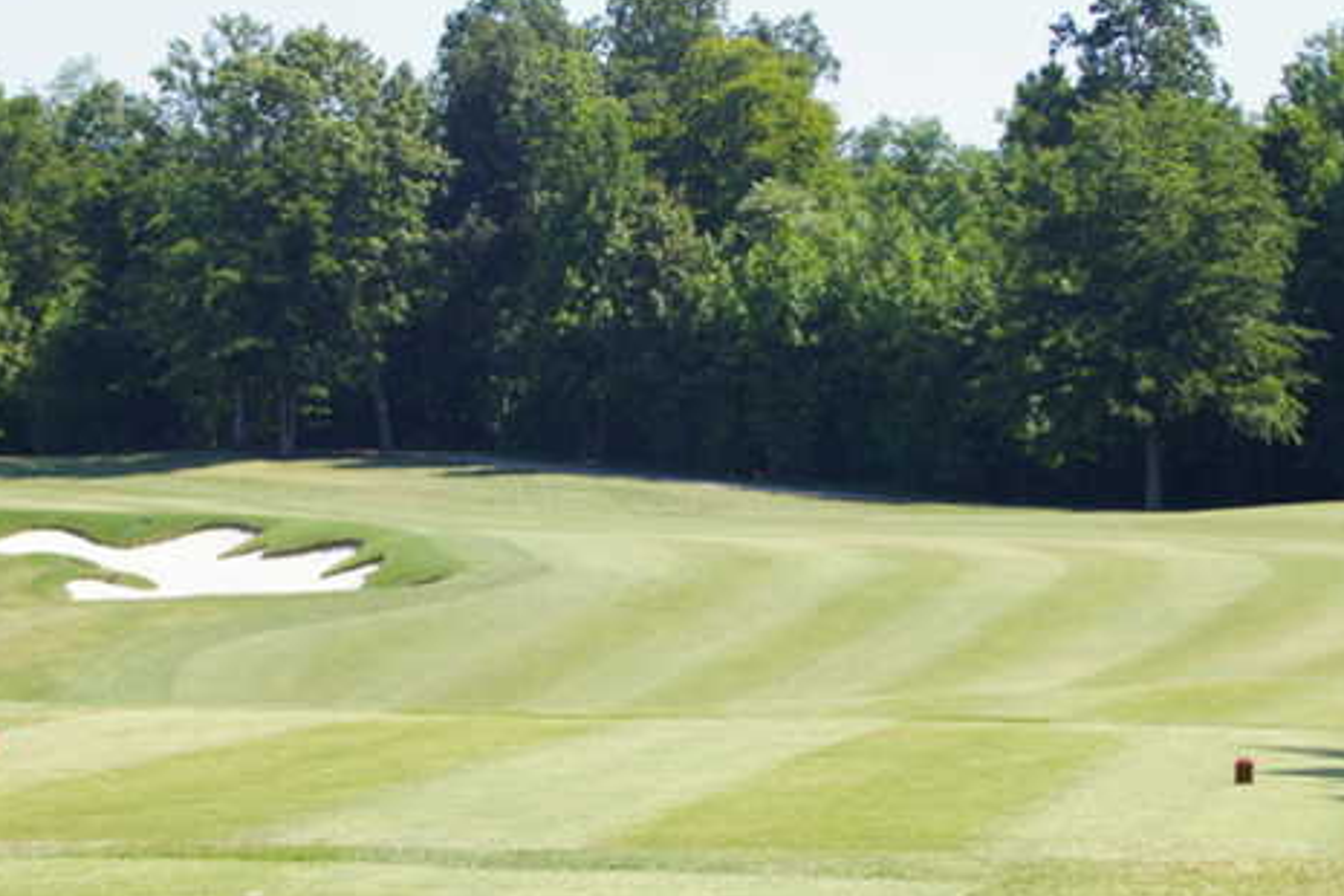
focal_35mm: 155
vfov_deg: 8.9
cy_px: 491
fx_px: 5786
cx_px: 575
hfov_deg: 13.2
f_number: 9.5
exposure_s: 1/350
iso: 400
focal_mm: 80
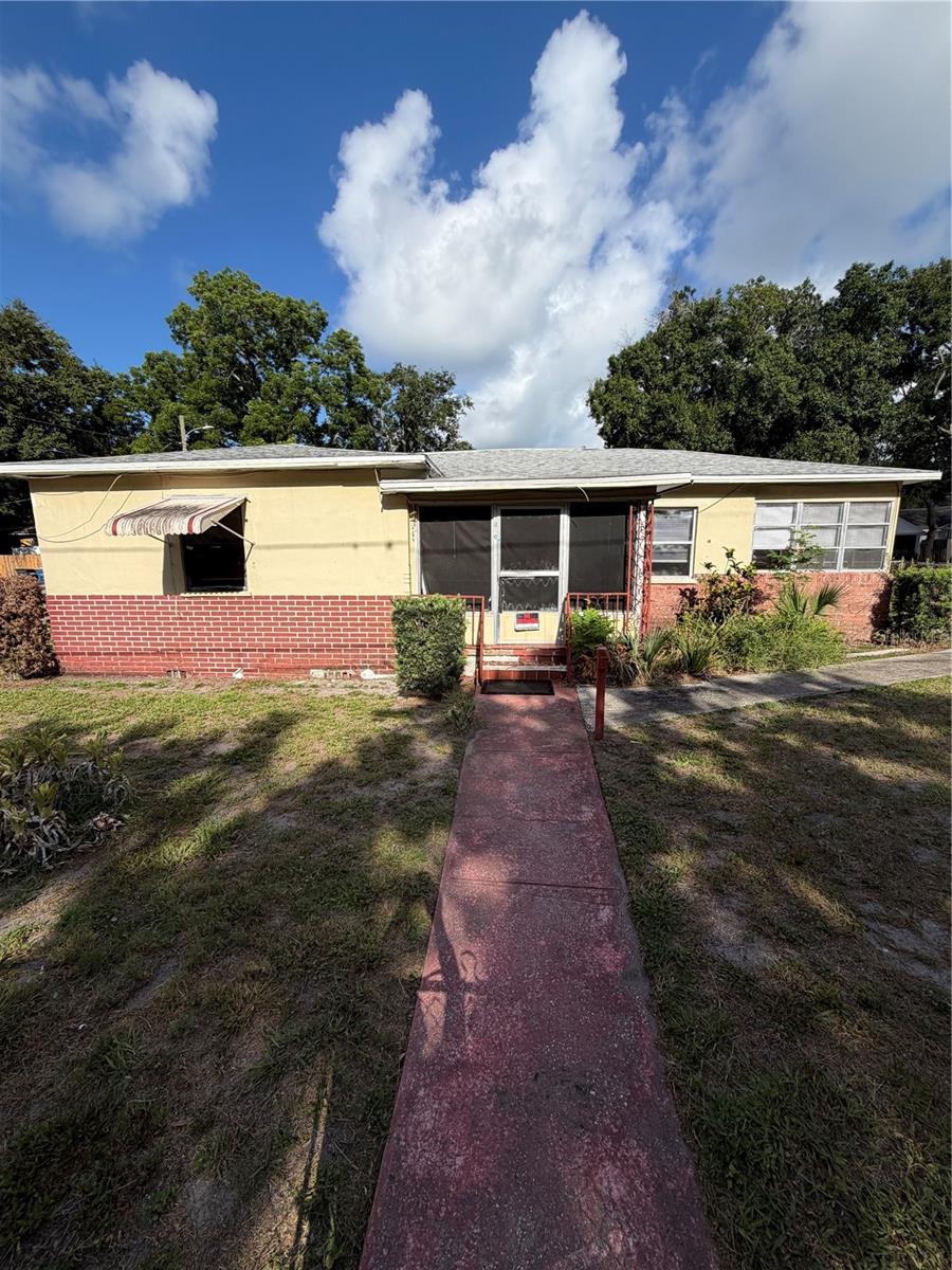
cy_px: 635
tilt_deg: -8.3
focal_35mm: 14
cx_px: 476
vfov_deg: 102.1
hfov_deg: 85.7
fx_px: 513
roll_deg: -0.1
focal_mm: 2.22
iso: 20
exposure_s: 1/955
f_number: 2.2
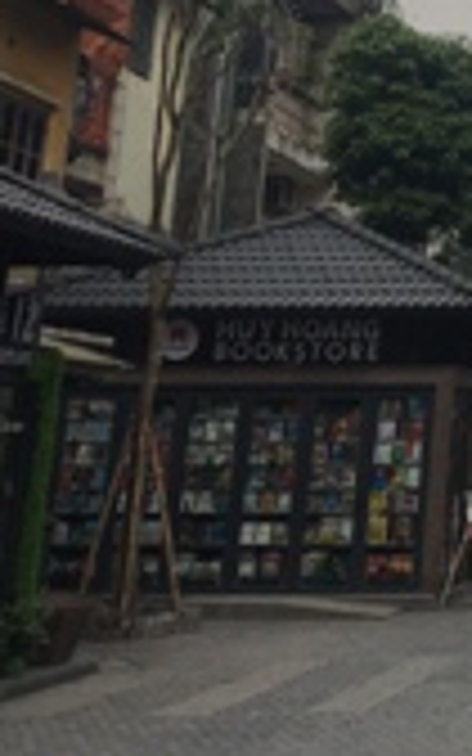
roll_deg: -0.8
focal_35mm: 82
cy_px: 58
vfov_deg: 24.4
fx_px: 1688
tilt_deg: +14.4
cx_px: 827
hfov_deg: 14.2
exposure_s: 1/761
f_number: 2.2
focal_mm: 4.15
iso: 25
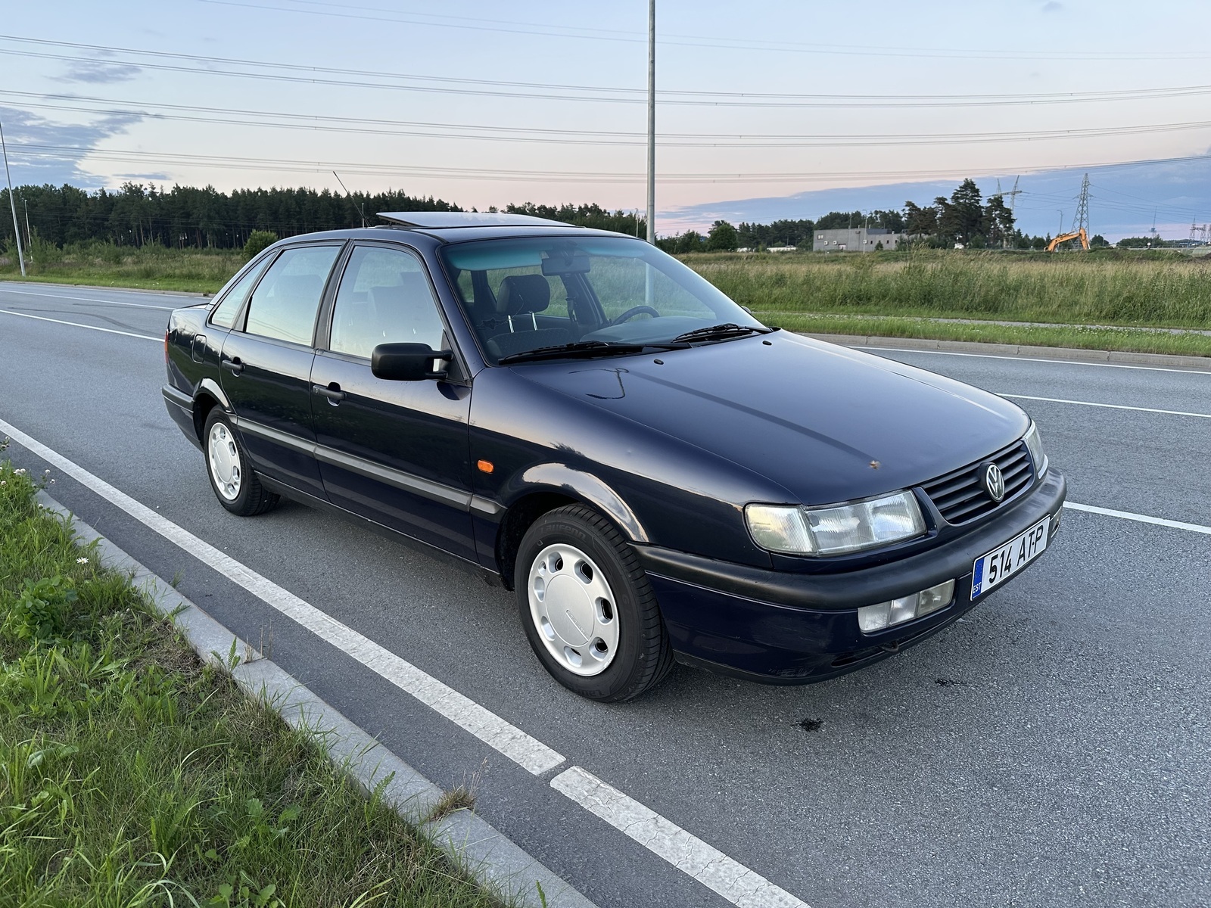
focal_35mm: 24
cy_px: 454
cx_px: 606
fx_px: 840
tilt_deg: -12.8
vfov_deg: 56.8
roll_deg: +0.8
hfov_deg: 71.6
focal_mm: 6.86
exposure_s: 1/121
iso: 100
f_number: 1.78
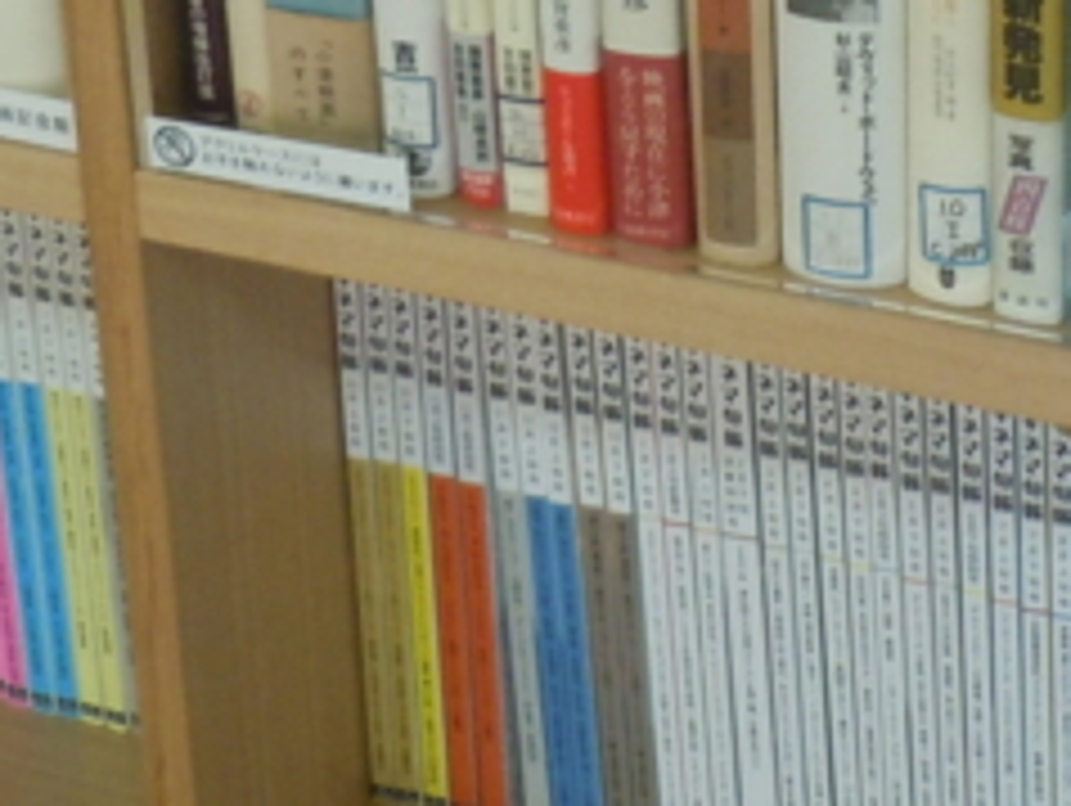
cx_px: 684
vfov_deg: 14.8
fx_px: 2911
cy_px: -360
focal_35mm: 94
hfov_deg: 20.8
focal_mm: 5
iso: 400
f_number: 3.7
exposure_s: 1/50
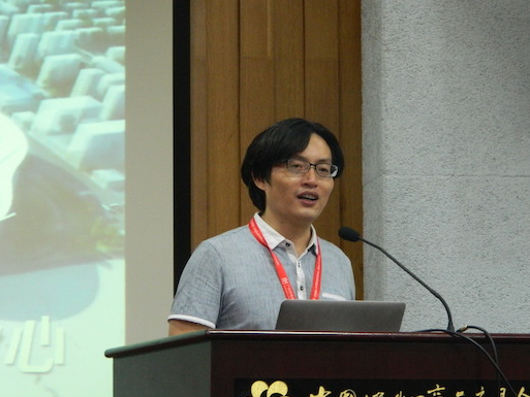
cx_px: 310
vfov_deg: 7.8
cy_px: 221
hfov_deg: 10.4
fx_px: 2910
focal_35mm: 190
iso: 400
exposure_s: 1/10
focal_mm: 27
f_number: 4.9
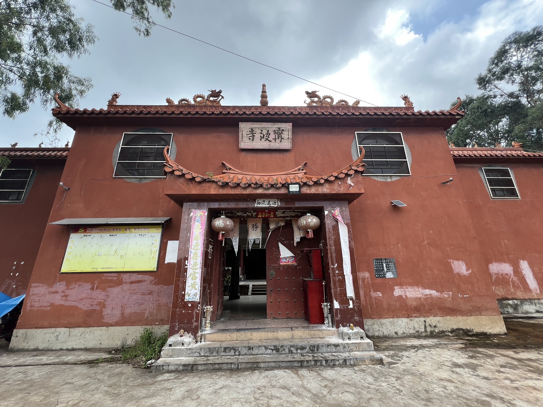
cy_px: 204
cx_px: 272
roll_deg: +0.9
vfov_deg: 89.9
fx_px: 204
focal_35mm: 13
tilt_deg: +17.3
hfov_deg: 106.2
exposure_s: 1/201
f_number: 1.8
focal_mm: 1.57
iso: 32
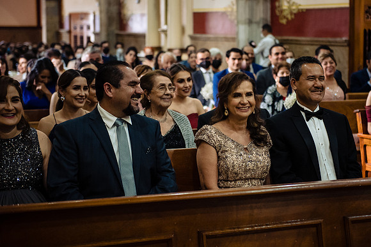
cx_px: 244
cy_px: 100
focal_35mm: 92
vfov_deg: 14.8
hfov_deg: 22.0
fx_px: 953
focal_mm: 70
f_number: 2.8
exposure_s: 1/160
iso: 3200
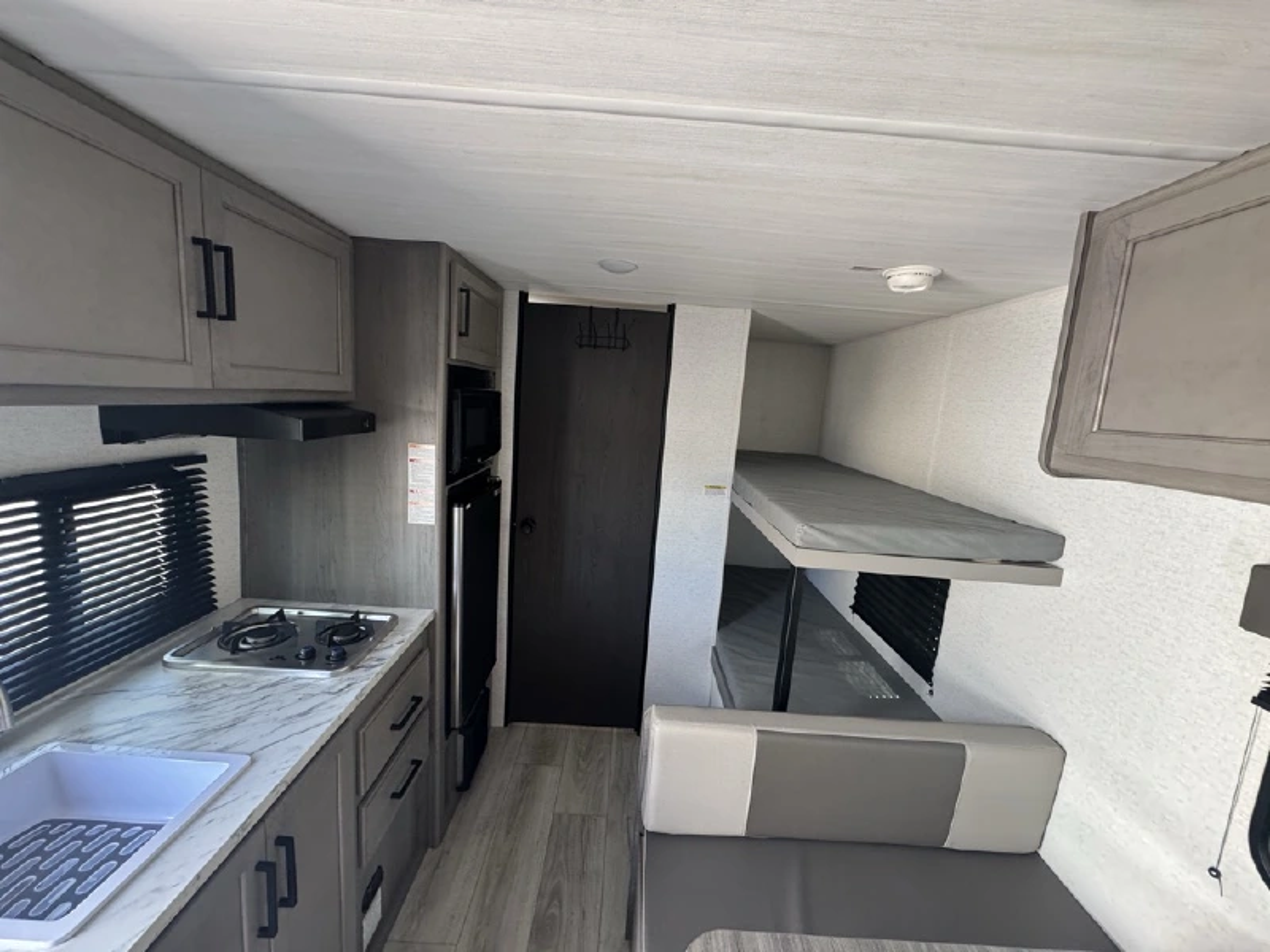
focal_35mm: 14
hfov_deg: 102.1
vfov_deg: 85.7
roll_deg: -2.0
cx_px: 635
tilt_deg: -9.0
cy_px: 476
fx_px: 514
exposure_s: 1/99
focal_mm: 2.22
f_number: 2.2
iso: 320
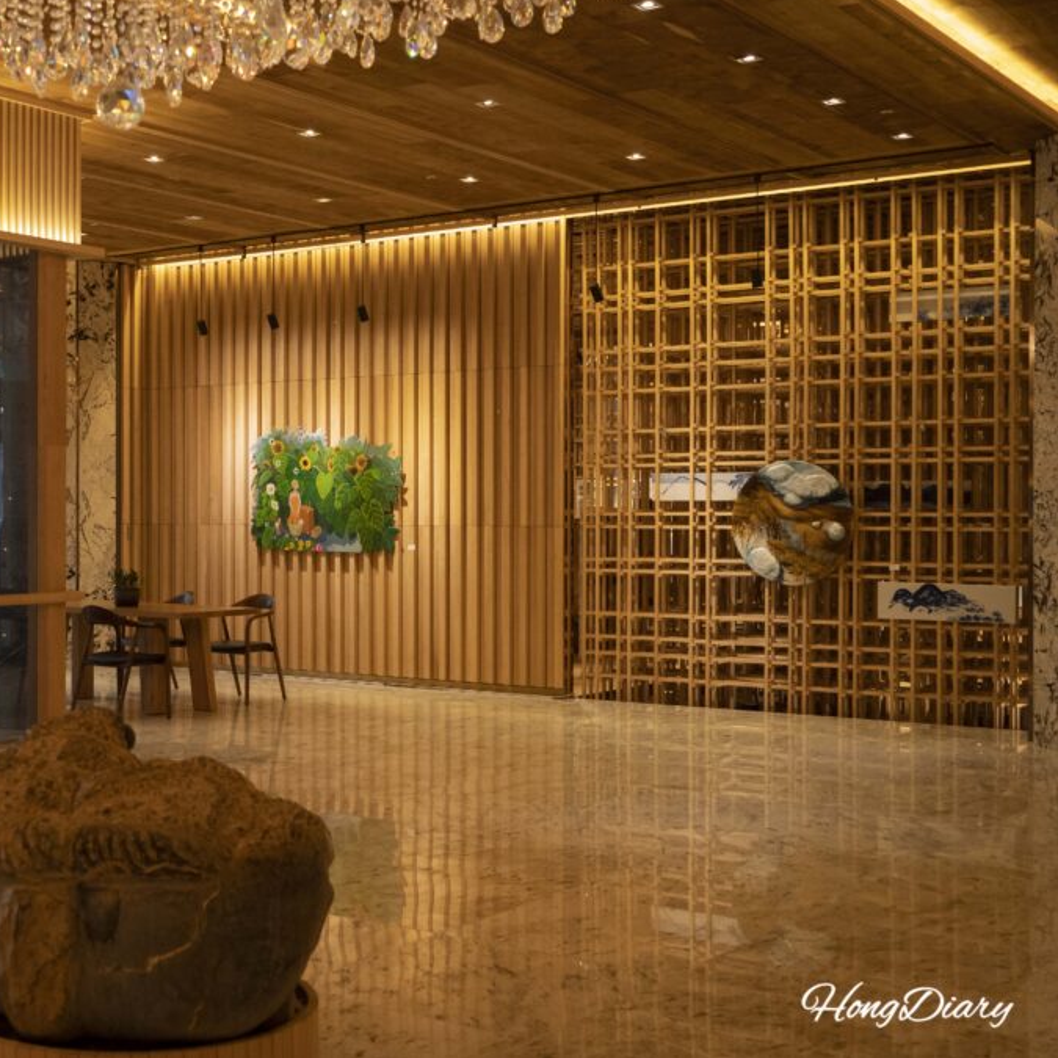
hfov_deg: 33.9
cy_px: 524
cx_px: 257
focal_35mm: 49
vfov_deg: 34.7
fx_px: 1694
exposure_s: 1/160
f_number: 5
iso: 4000
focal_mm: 38
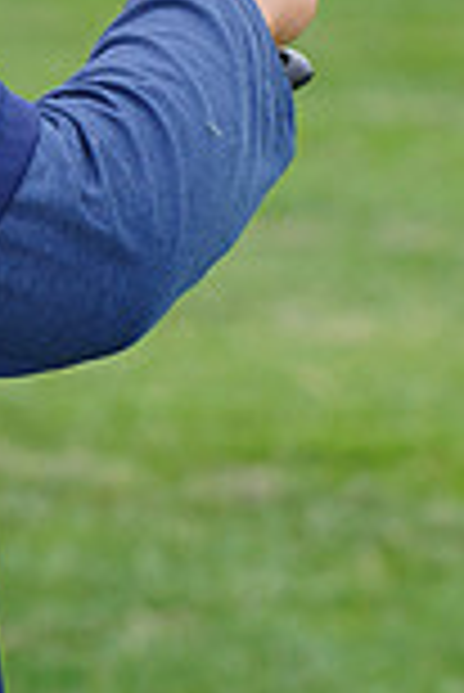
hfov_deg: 2.2
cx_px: -273
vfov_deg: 3.3
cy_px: -482
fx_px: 11920
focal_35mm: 618
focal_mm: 164
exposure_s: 1/200
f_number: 9
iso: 200
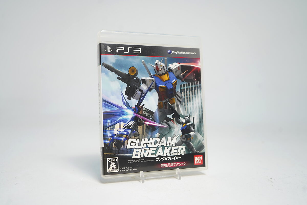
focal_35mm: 40
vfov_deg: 33.4
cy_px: 102
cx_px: 154
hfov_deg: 48.5
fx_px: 341
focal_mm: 40
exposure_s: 1/40
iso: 200
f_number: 4.5
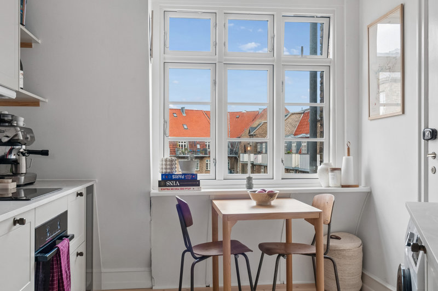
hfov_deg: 53.1
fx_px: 438
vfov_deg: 36.9
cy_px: 146
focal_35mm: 36
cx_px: 219
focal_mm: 24
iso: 400
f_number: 10
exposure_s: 1/15
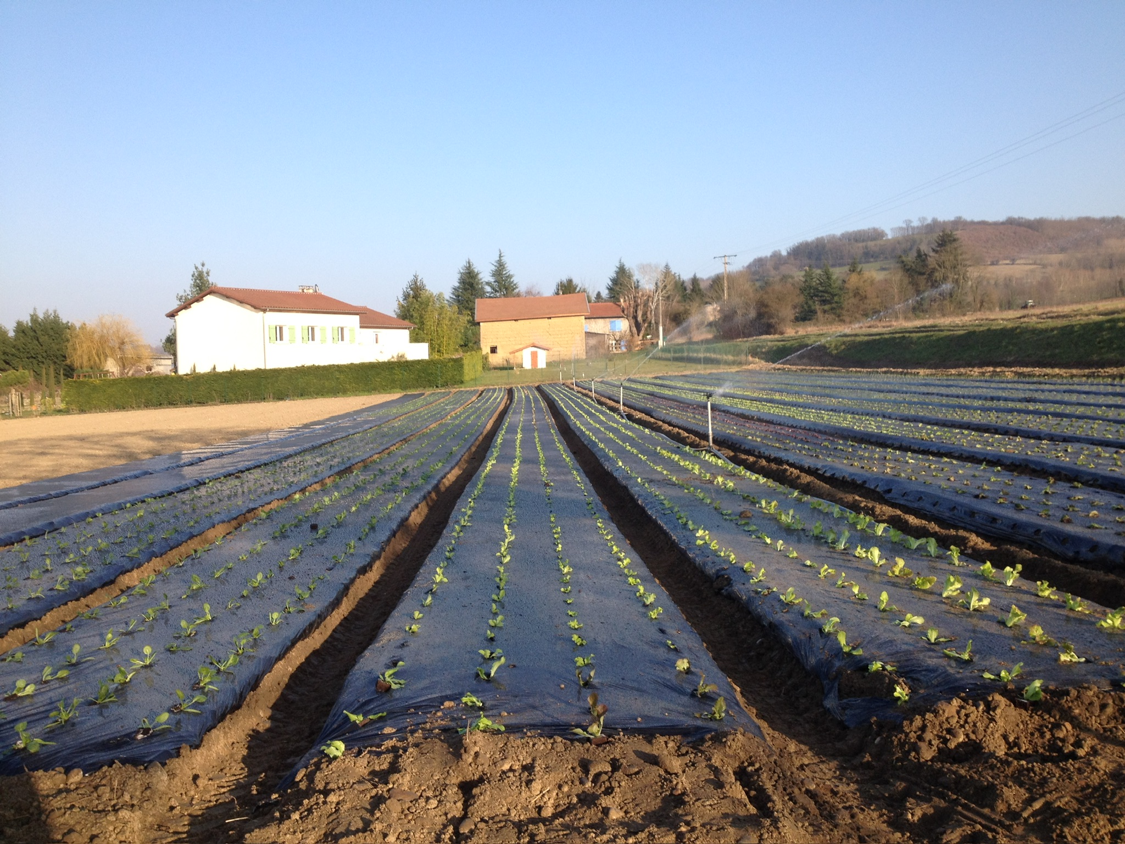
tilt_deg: -2.4
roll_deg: +3.6
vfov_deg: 40.7
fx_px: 1137
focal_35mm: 35
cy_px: 422
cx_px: 562
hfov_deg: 52.6
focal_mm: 4.28
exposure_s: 1/657
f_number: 2.4
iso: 50
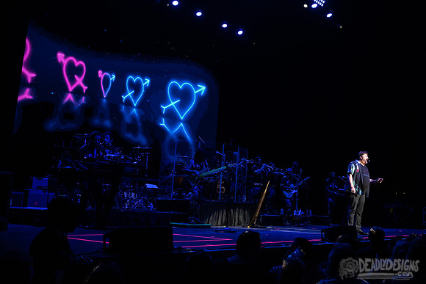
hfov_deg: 45.7
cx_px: 280
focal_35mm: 42
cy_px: 143
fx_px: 498
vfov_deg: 31.9
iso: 1250
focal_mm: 32
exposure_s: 1/400
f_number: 3.2
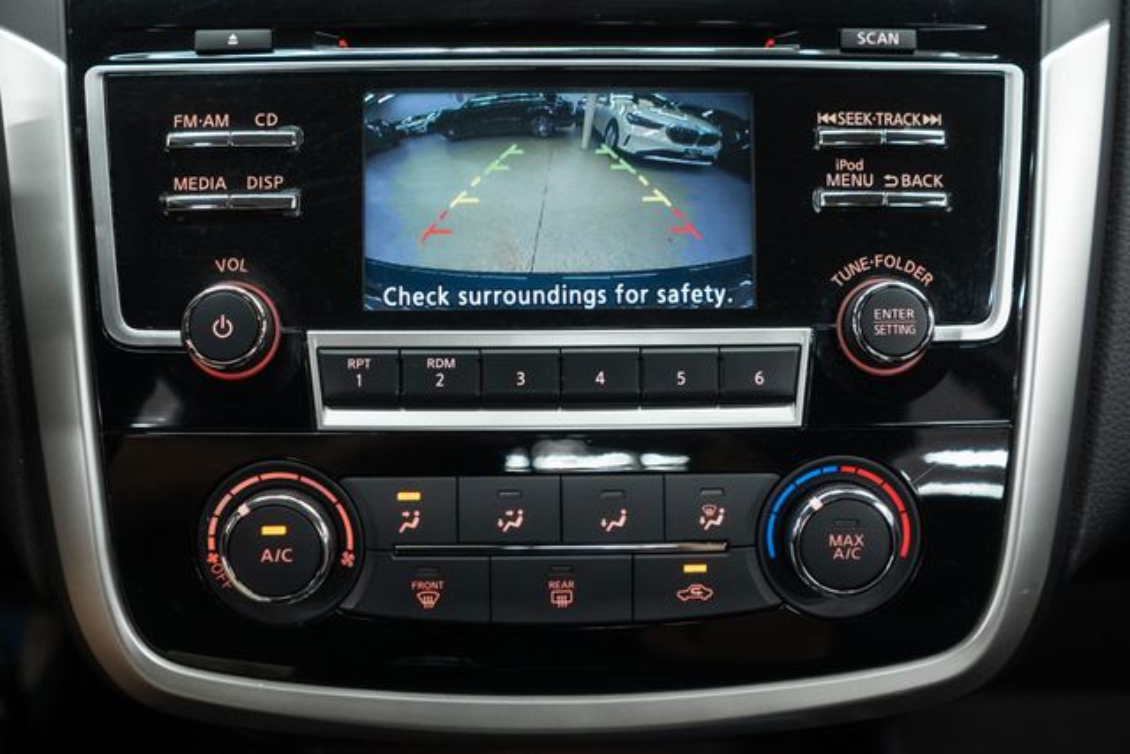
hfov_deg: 46.4
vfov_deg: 31.9
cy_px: 377
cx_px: 565
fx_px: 1319
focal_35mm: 42
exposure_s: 1/60
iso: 1250
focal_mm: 28
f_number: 3.2
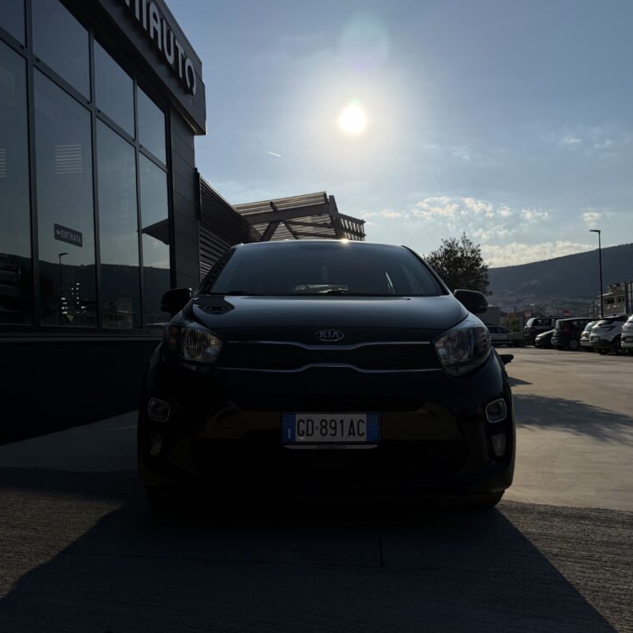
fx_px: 600
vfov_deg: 55.6
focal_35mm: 29
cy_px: 336
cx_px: 319
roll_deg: +2.8
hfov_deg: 55.6
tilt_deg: -0.2
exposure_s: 1/11905
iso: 100
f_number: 1.78
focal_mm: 6.76
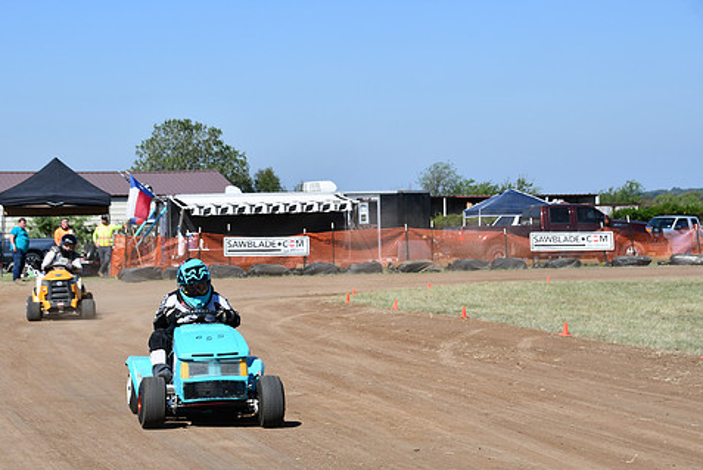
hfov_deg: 18.1
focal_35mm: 113
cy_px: 273
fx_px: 2209
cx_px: 295
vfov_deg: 12.1
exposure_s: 1/320
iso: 100
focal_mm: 62
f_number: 9
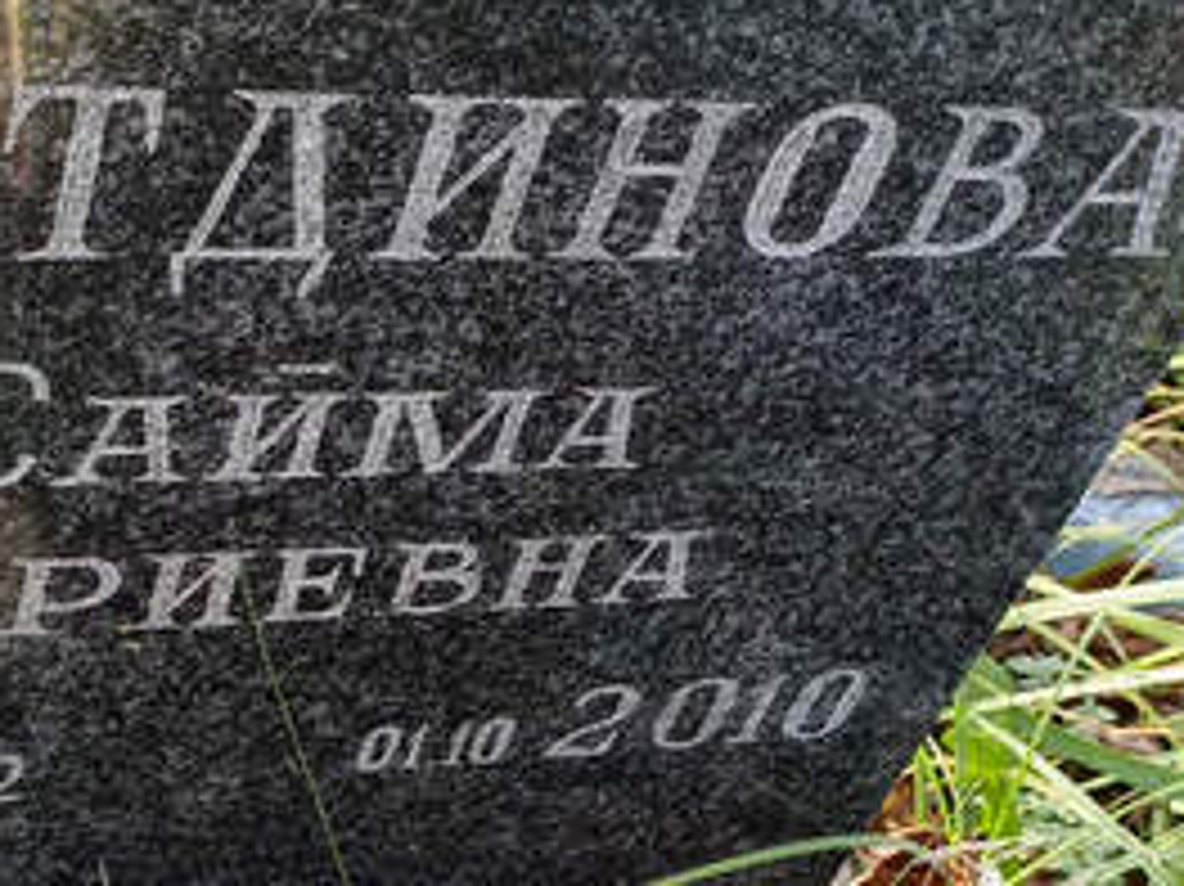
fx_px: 2598
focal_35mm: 76
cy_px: 652
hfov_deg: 25.7
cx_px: 594
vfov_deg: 19.3
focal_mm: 4.76
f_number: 1.69
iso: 172
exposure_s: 1/120
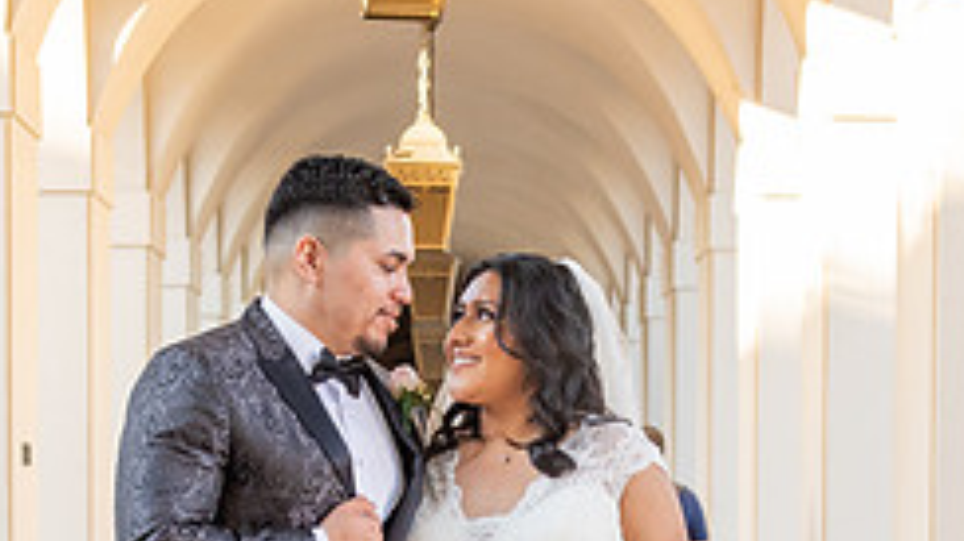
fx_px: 4011
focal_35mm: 157
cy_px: 730
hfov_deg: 13.7
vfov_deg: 7.6
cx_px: 528
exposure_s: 1/200
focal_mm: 48
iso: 500
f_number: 4.5
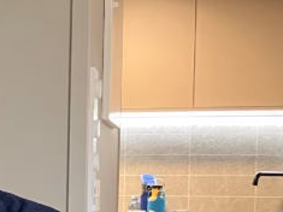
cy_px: 251
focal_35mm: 122
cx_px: -130
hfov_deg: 15.1
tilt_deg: -3.8
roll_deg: -0.6
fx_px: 997
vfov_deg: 11.9
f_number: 1.8
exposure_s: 1/50
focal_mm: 3.99
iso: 250
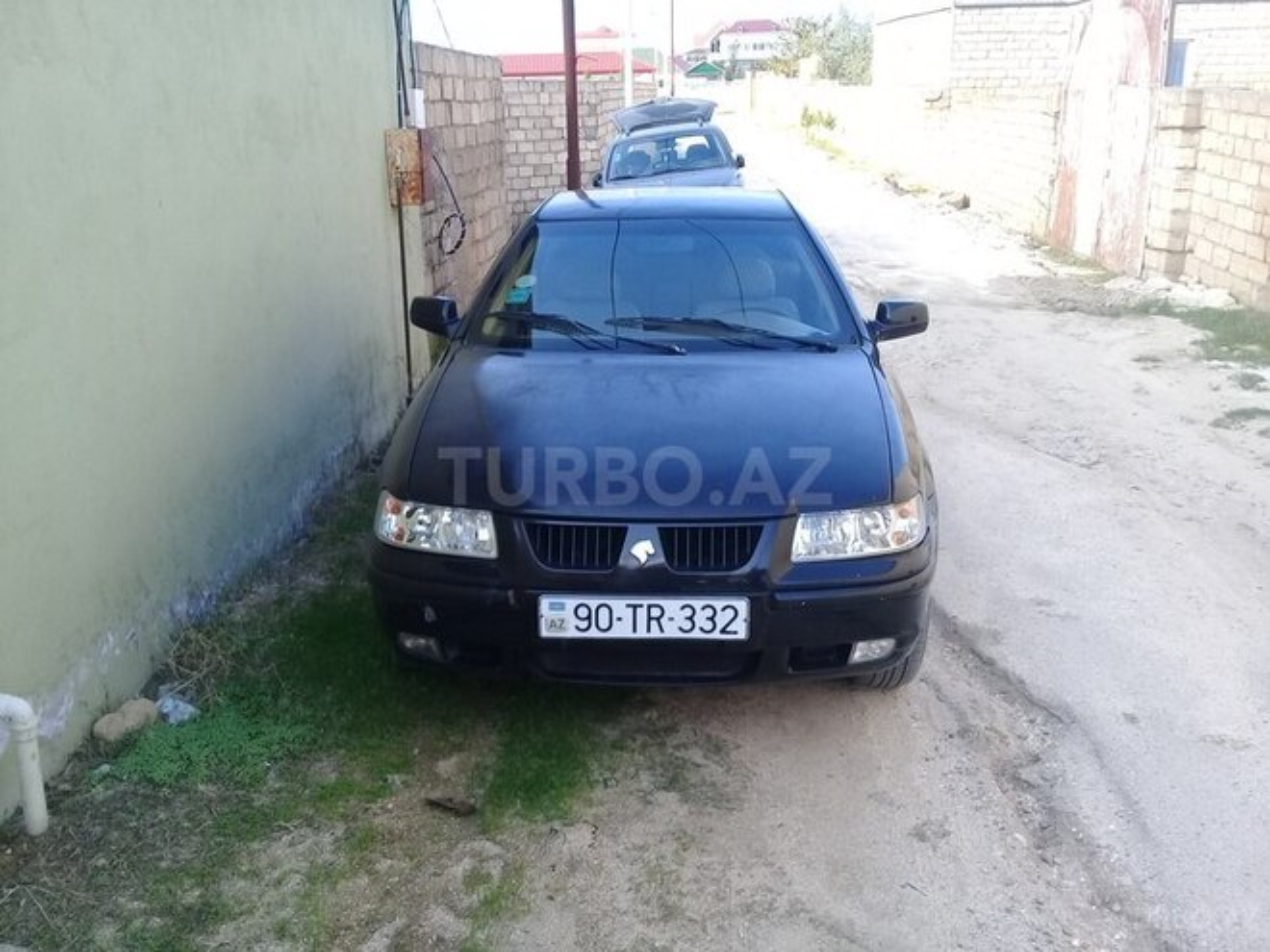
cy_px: 476
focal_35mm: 31
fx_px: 1137
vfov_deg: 45.4
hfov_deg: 58.4
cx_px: 635
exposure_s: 1/212
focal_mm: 3.3
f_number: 2.2
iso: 50
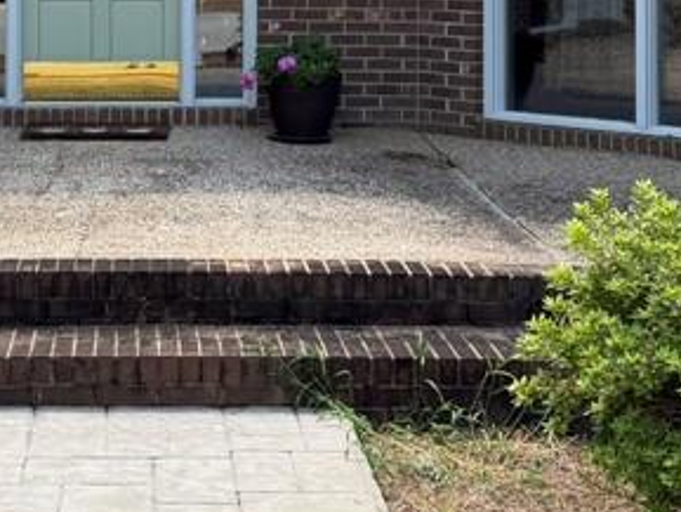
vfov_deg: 16.7
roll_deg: +0.1
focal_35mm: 85
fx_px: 1673
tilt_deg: +0.1
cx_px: 165
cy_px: -97
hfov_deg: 22.8
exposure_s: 1/1192
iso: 100
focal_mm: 6.76
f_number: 1.78
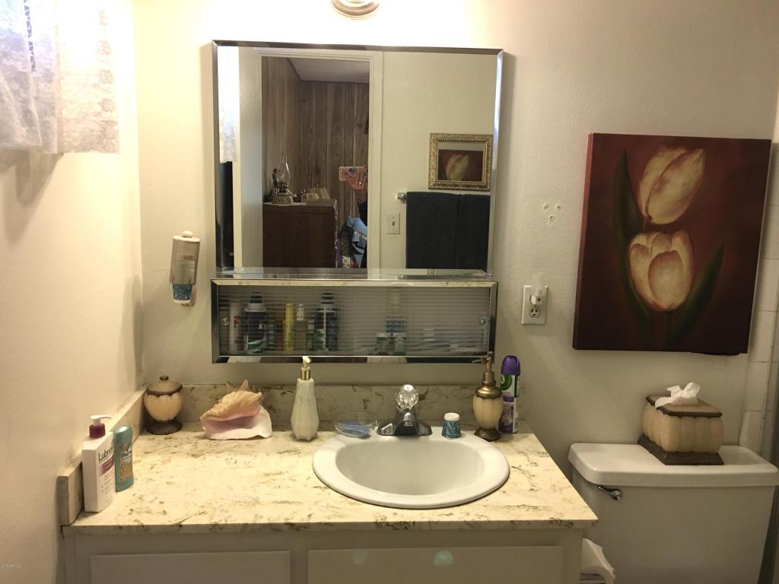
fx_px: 653
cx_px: 390
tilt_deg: -9.6
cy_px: 292
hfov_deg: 61.7
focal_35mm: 29
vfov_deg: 48.2
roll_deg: -2.6
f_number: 2.2
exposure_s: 1/15
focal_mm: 4.15
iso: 50
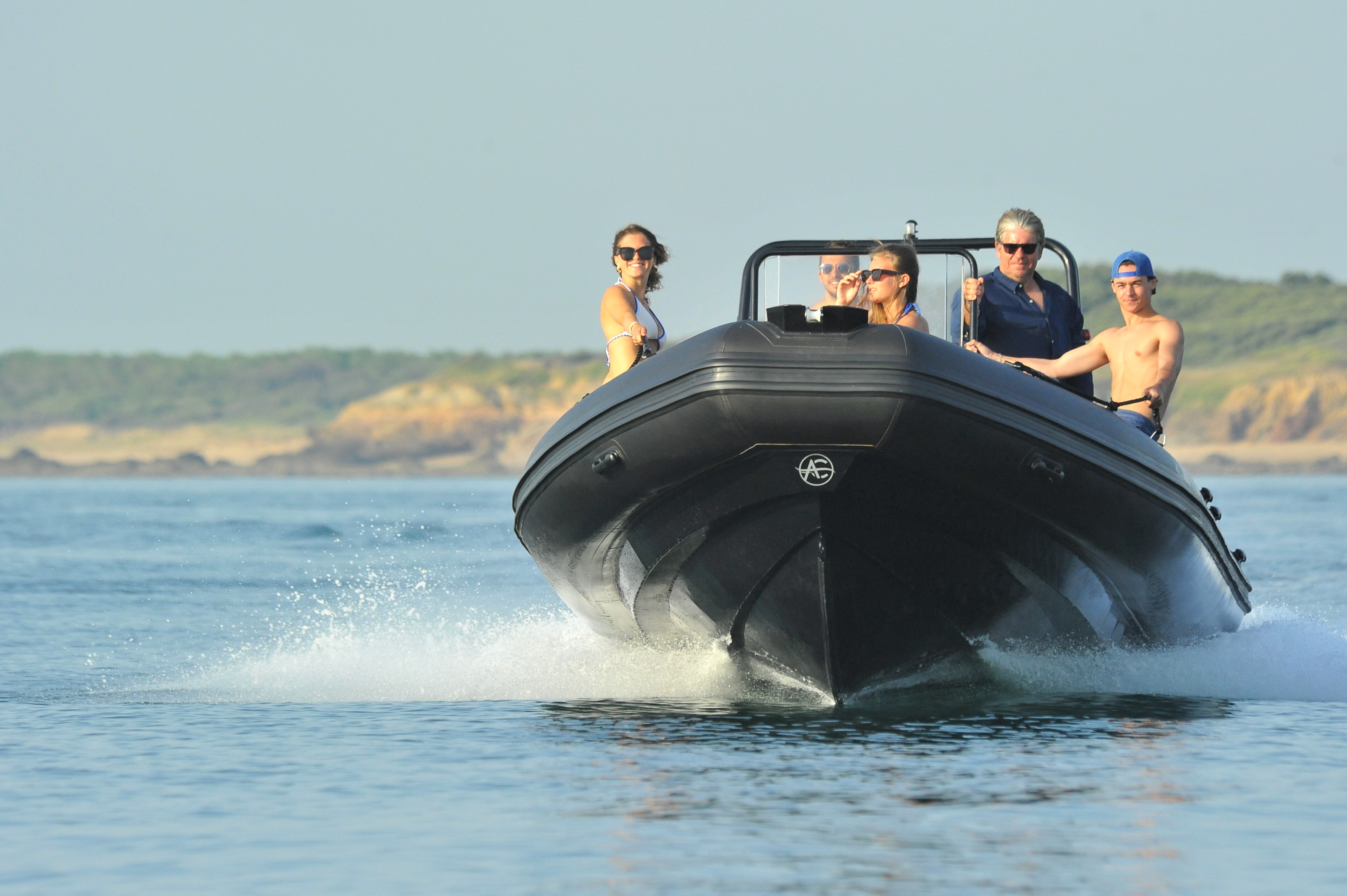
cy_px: 458
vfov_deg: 3.9
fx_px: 13125
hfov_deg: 5.9
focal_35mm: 351
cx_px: 665
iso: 1800
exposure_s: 1/2500
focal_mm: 300
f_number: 8
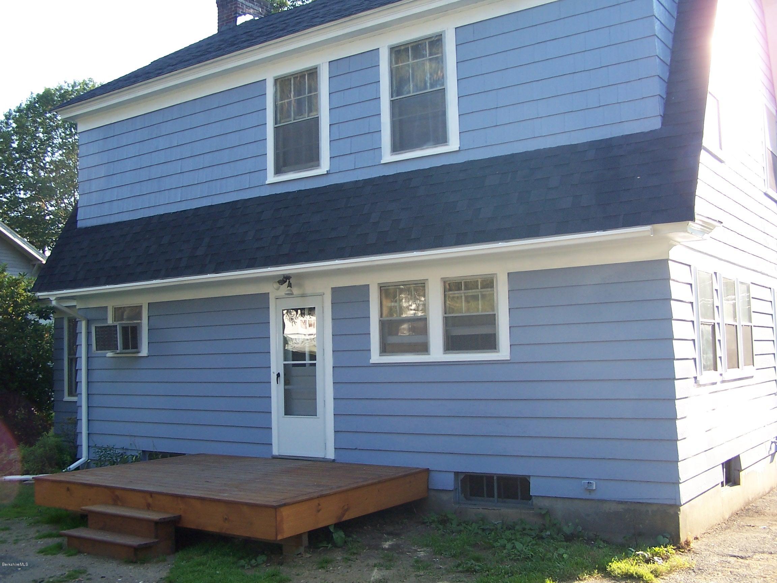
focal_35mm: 38
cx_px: 388
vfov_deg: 37.7
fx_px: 853
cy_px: 292
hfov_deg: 49.0
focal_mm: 6.3
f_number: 2.8
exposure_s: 1/180
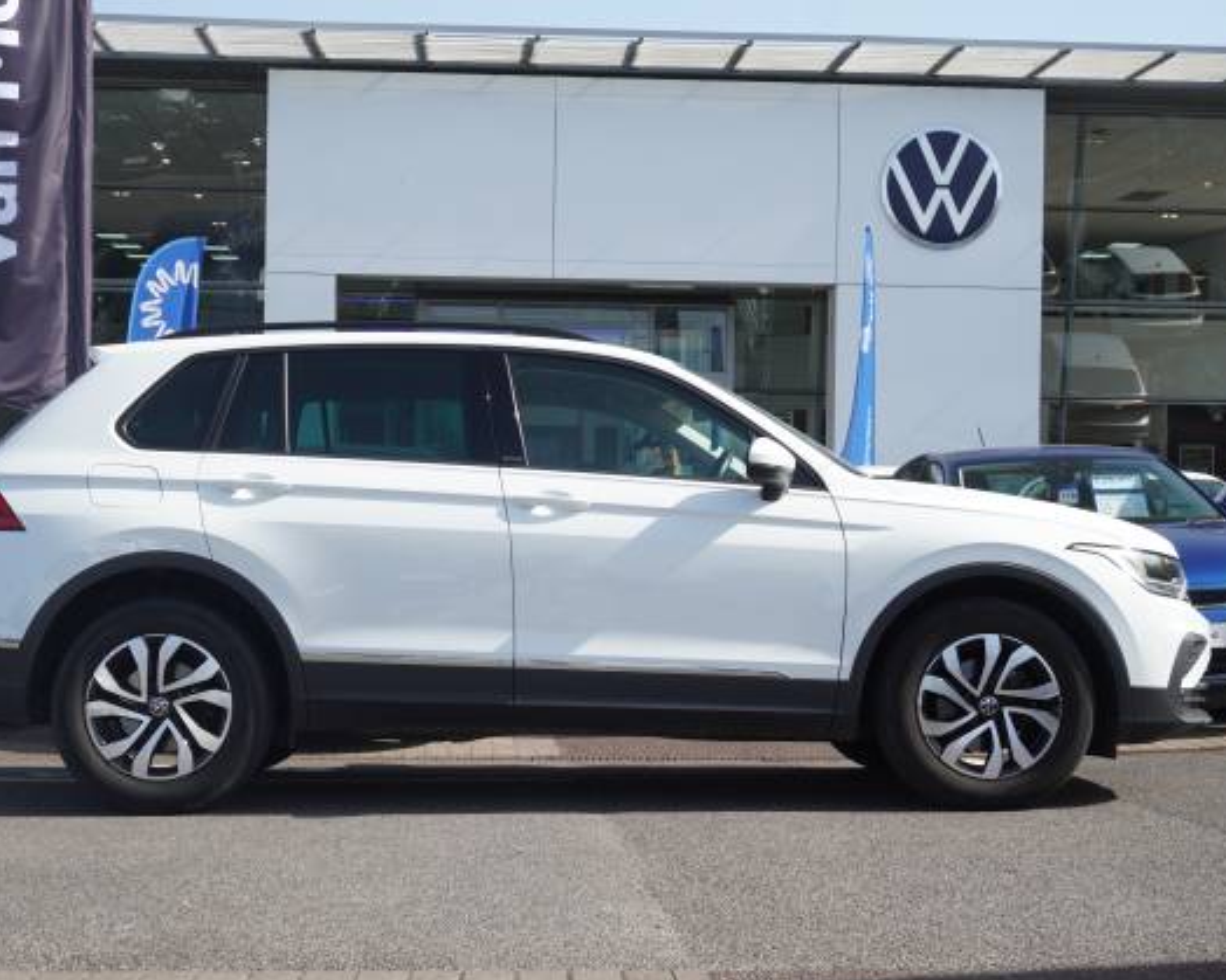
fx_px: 1995
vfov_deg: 27.6
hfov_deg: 34.2
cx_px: 587
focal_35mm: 55
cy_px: 496
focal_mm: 32
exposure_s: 1/125
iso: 100
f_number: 6.3
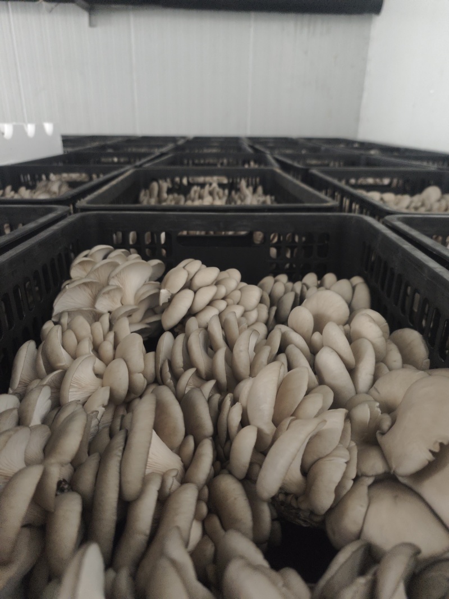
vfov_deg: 73.9
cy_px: 300
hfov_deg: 58.9
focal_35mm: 23
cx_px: 224
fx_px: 398
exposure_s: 1/25
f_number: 1.62
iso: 2500
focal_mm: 6.55
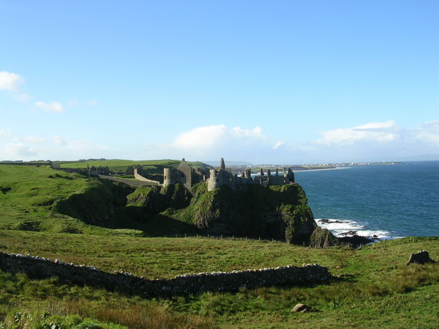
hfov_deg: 49.0
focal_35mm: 38
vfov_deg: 37.7
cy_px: 164
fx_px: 482
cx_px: 220
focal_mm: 5.8
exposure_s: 1/196
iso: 50
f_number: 5.6
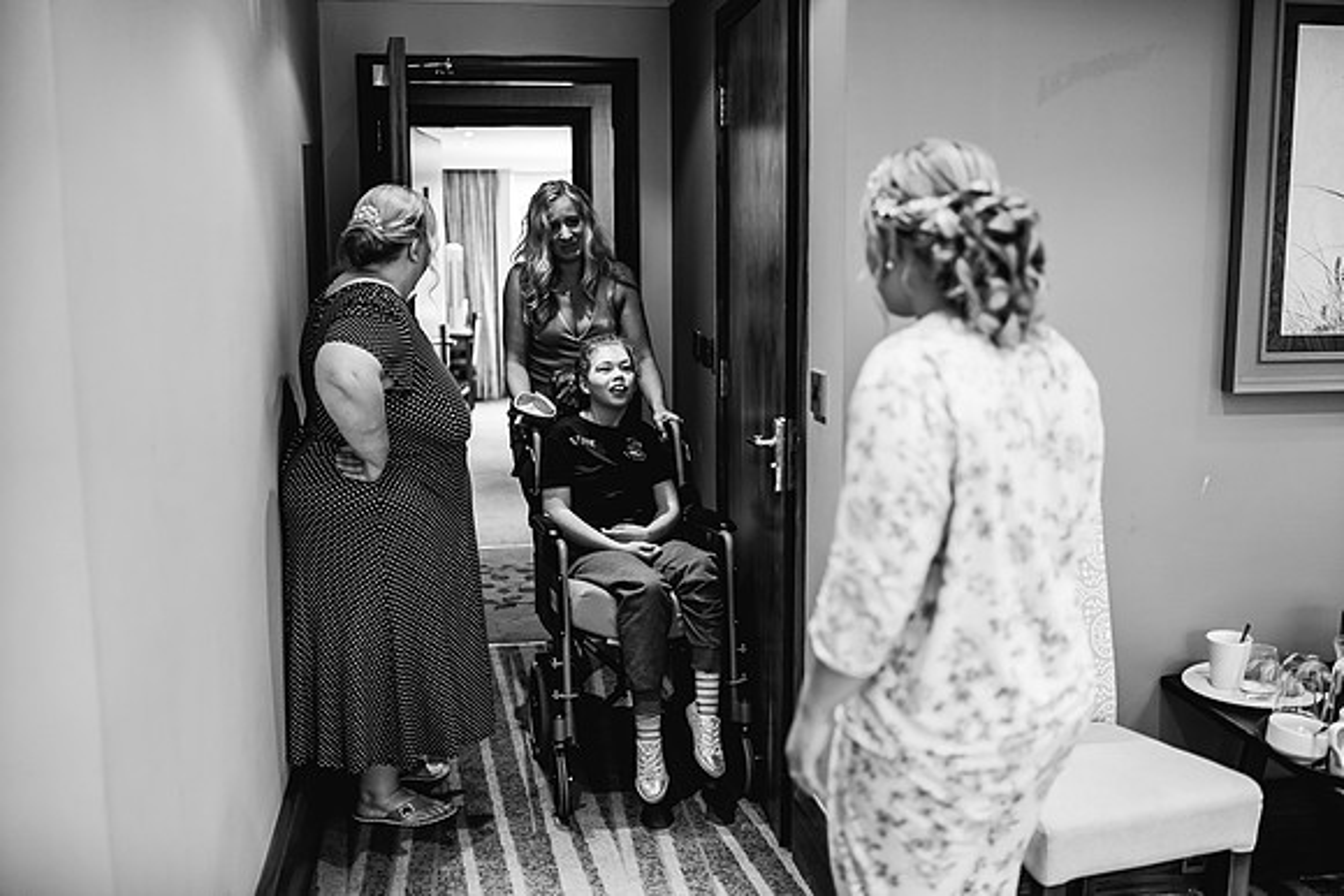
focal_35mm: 35
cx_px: 672
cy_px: 448
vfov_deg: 37.9
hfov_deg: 54.4
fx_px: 1307
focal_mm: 35
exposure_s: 1/250
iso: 1250
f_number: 1.6
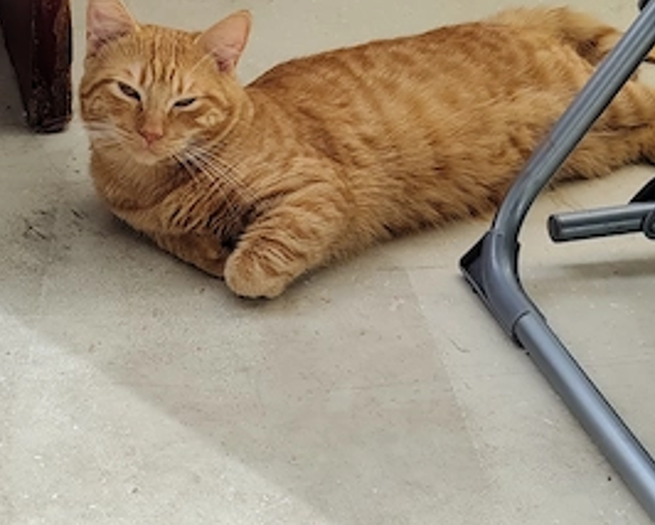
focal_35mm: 85
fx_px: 1648
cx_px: 308
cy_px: 138
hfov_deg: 22.5
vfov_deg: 18.0
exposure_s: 1/182
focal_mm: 5.24
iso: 52
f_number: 1.7
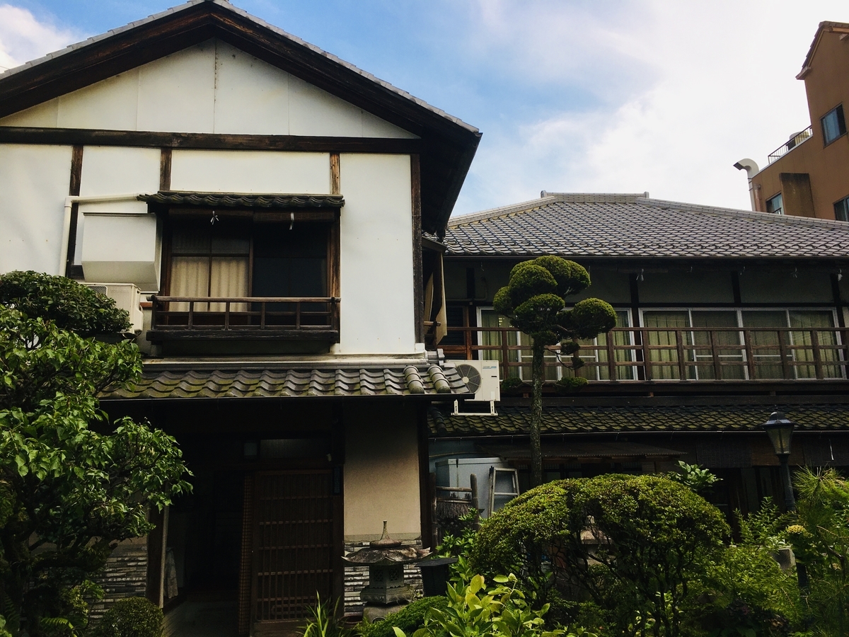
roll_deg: +1.2
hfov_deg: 61.7
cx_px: 424
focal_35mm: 29
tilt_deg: +12.5
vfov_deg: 48.2
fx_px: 711
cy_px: 318
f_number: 2.2
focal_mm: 4.15
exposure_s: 1/358
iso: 25
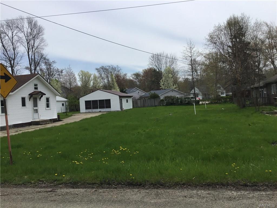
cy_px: 104
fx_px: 248
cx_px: 138
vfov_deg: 45.4
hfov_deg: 58.4
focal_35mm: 31
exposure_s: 1/2331
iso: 25
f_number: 2.4
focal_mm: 3.3
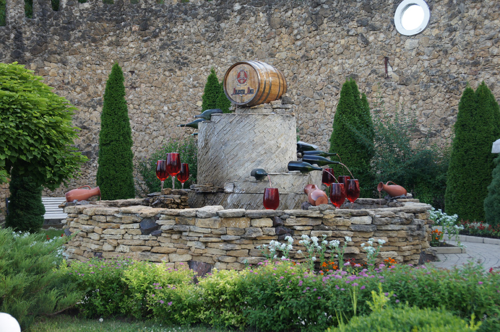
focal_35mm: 52
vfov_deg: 25.7
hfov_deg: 37.9
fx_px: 729
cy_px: 166
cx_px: 250
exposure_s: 1/80
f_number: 4
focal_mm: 35
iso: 200
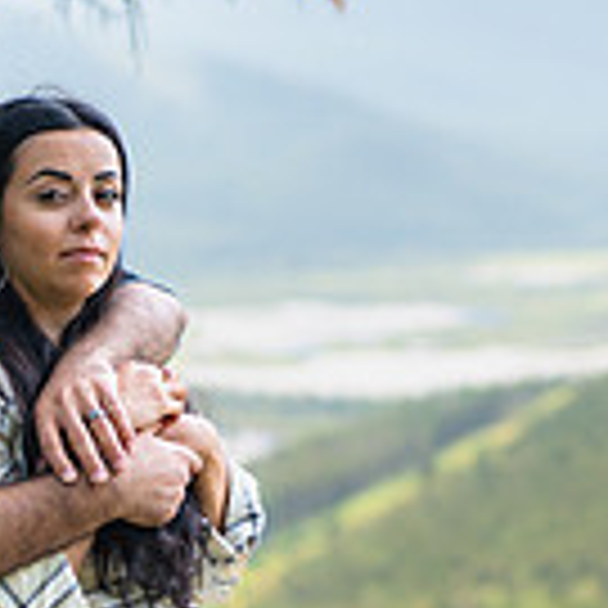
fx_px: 2544
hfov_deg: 13.2
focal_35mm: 128
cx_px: 775
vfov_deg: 13.6
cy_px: 164
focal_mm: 35
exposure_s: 1/5000
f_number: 1.2
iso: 200
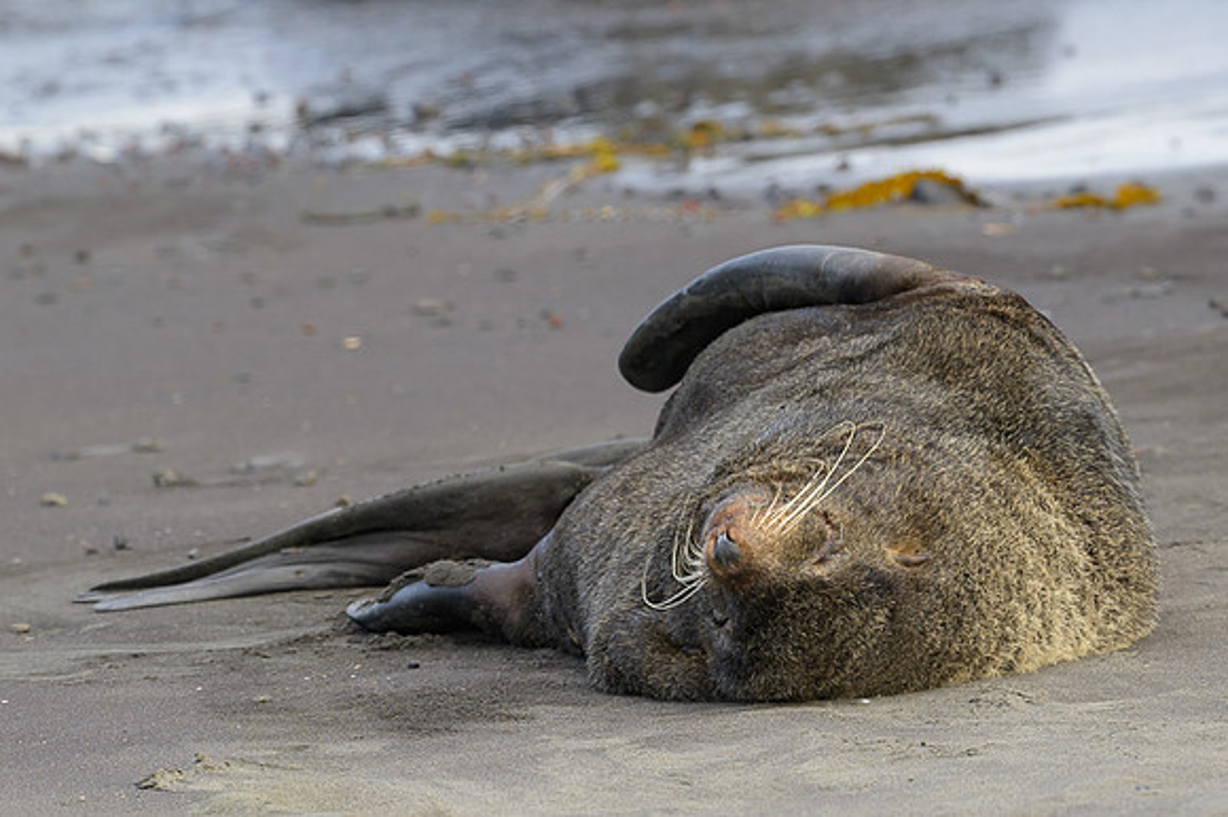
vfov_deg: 2.6
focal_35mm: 523
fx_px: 17825
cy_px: 370
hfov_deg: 3.9
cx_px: 765
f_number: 8
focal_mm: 400
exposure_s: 1/400
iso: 800
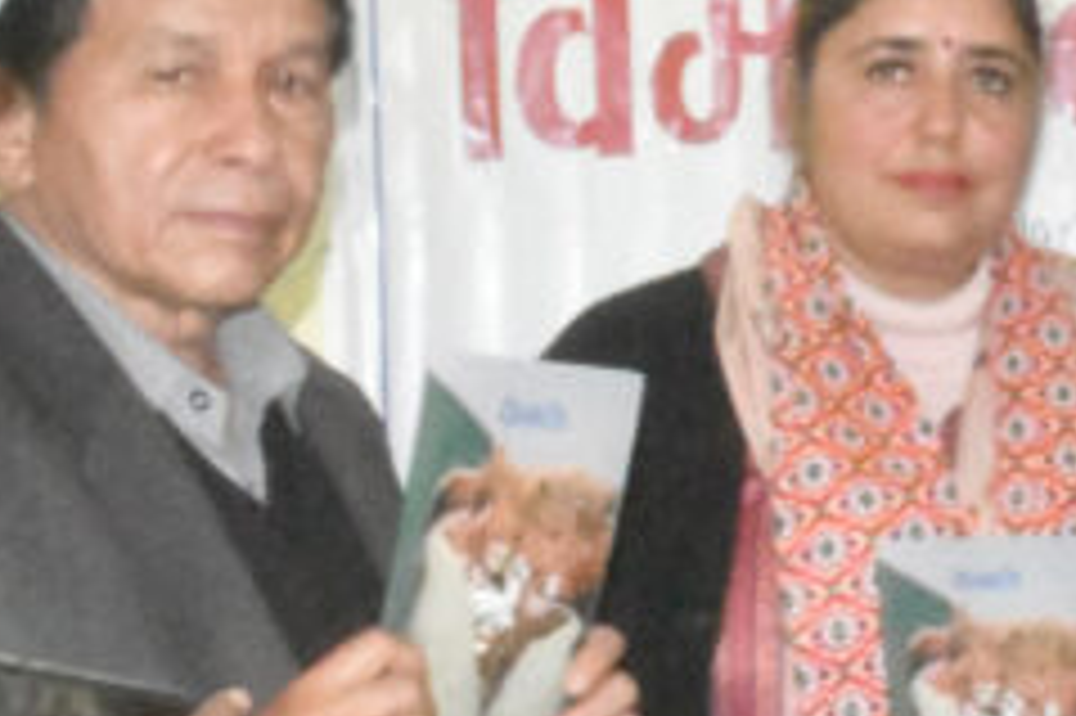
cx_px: 1657
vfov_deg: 8.2
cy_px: 284
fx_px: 4988
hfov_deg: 11.7
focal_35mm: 167
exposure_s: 1/60
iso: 51200
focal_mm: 35
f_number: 14
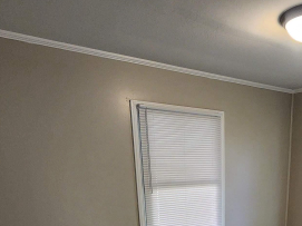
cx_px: 226
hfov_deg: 54.3
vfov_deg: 37.4
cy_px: 245
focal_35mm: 32
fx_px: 279
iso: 320
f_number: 2.2
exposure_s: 1/60
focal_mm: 2.2
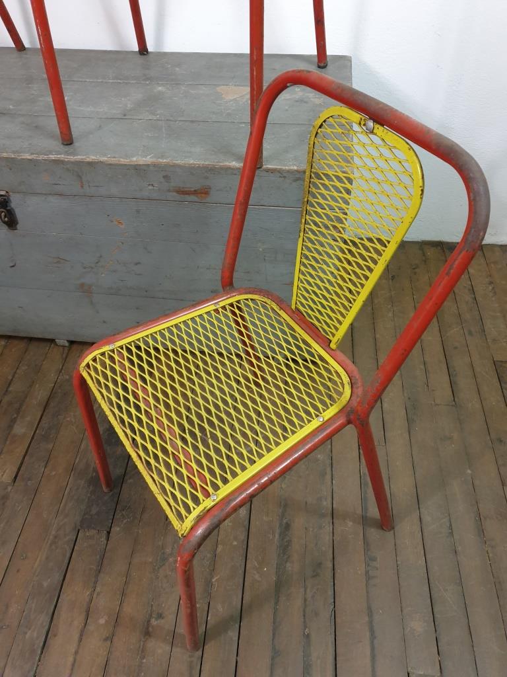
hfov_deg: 53.1
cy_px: 338
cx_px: 254
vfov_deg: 67.3
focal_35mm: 26
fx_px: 508
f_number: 1.5
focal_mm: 4.3
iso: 320
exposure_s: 1/20
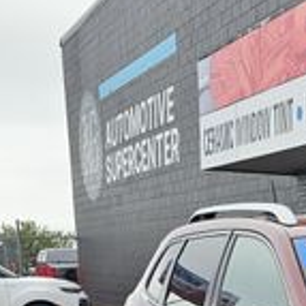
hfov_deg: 16.6
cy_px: 419
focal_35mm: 91
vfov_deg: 17.6
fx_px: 910
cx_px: 509
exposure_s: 1/484
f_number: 1.7
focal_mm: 6.3
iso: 10
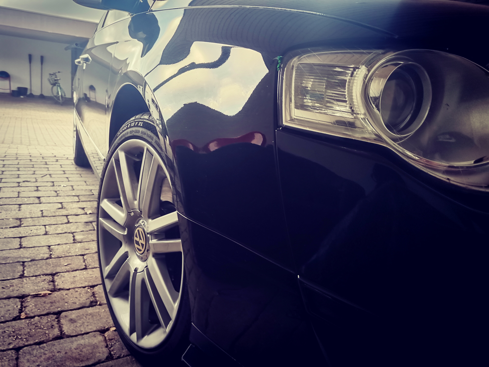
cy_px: 184
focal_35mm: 26
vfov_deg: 53.1
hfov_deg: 67.3
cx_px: 244
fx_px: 367
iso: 125
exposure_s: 1/100
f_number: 1.8
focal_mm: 4.75
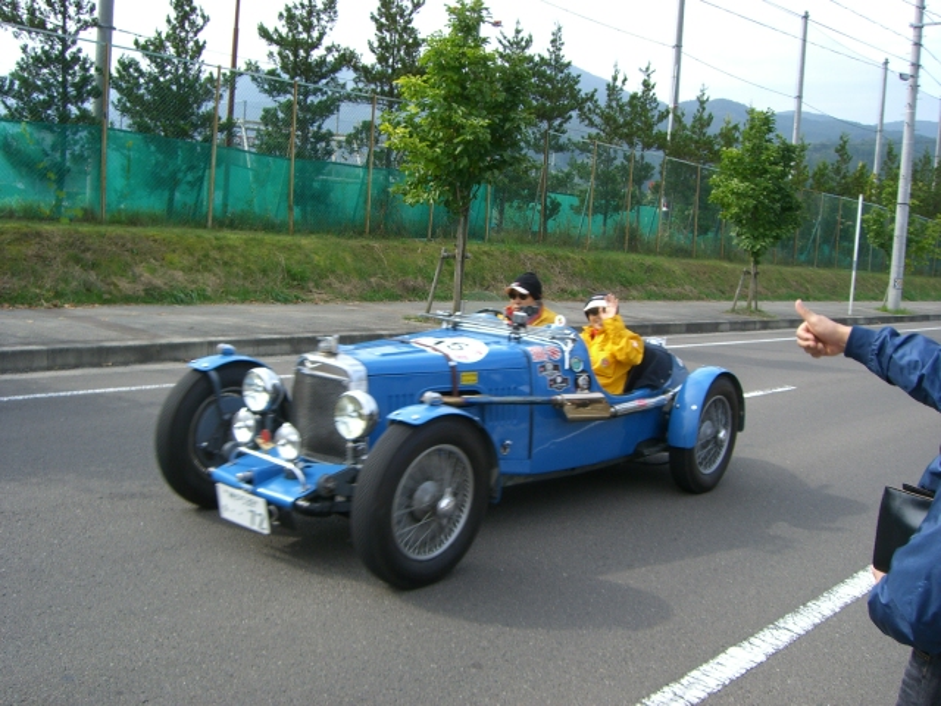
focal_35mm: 38
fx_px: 1033
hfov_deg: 49.0
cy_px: 353
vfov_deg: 37.7
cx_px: 470
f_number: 4.3
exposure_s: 1/200
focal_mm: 6.2
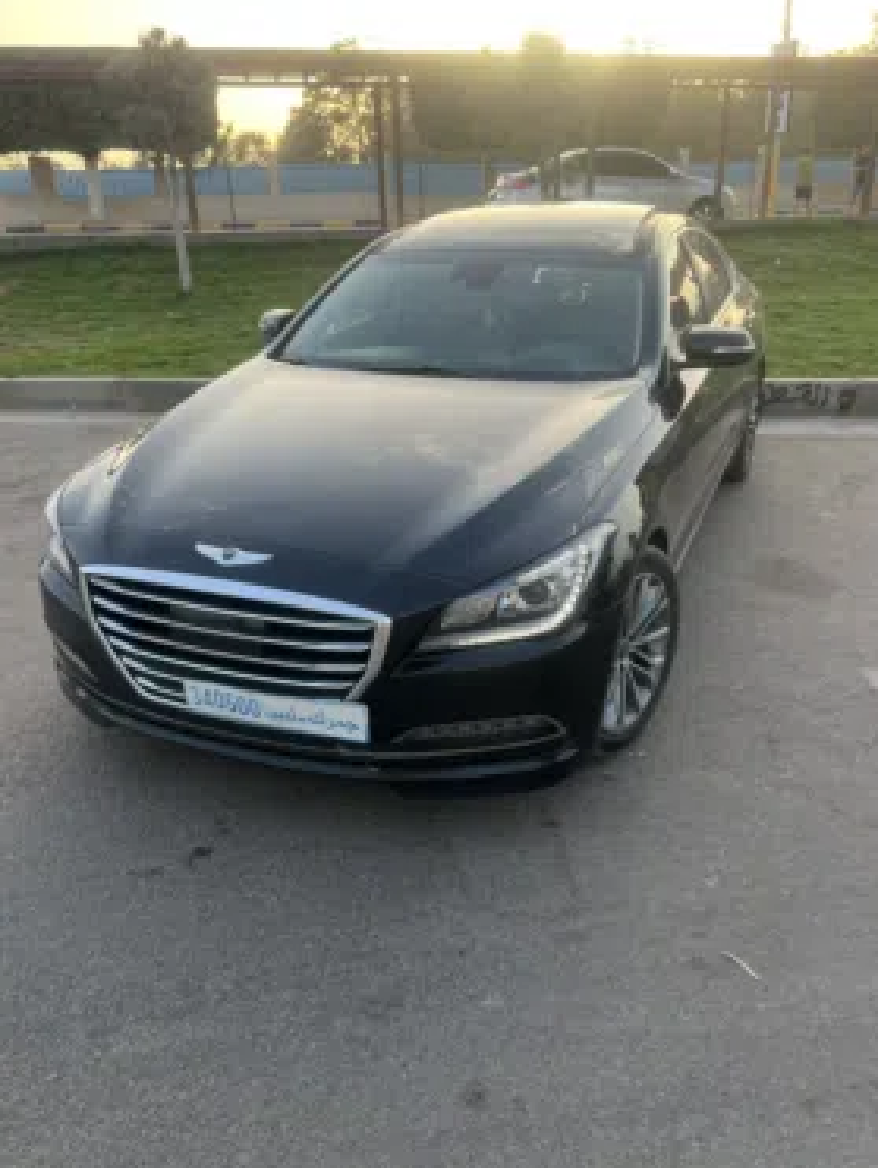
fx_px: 945
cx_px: 434
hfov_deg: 49.8
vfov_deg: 63.4
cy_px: 598
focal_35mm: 28
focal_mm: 5.7
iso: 50
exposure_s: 1/330
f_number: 1.5
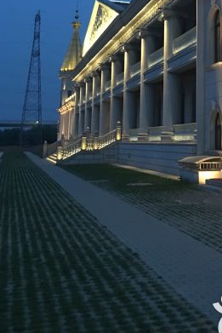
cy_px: 59
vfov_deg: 35.5
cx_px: 203
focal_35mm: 54
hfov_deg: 24.3
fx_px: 499
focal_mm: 4.15
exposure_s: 1/8
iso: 125
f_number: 2.2
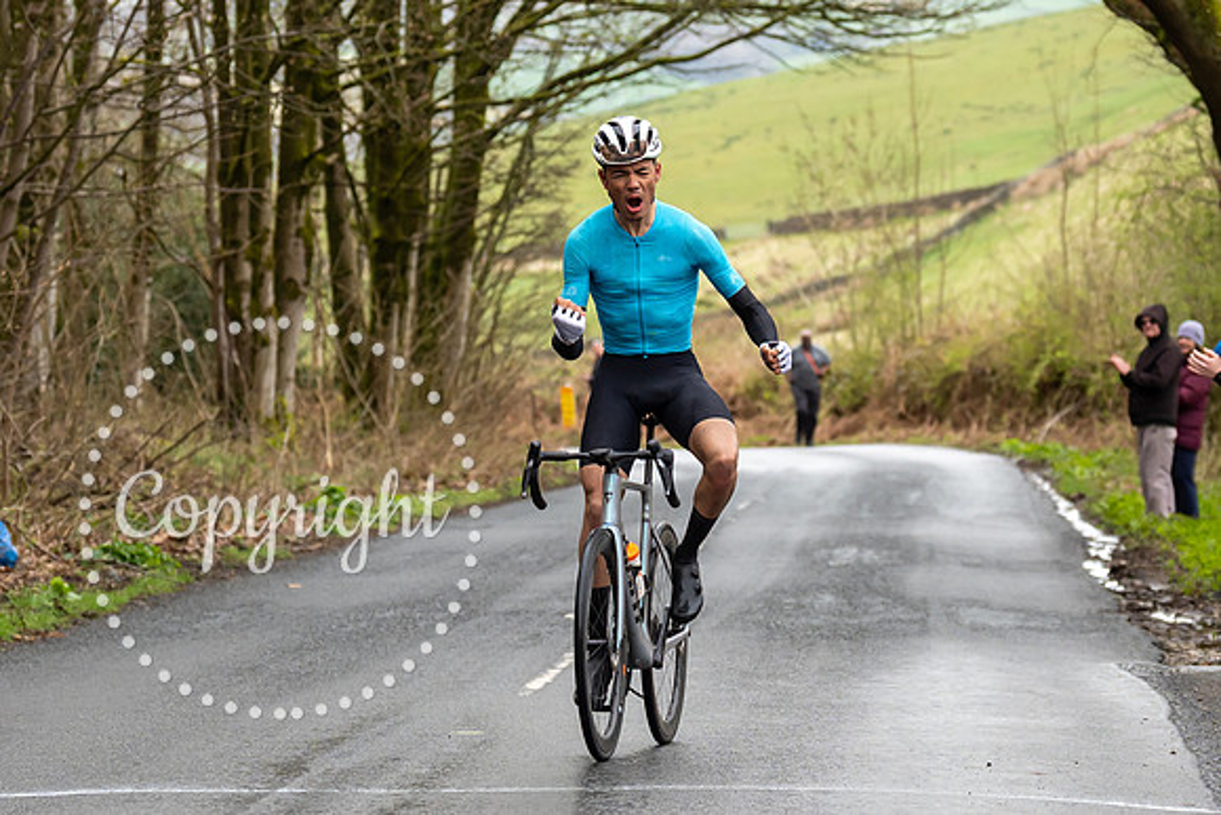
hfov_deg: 10.9
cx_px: 791
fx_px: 6379
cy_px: 319
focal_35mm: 188
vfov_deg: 7.3
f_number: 3.5
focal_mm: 80
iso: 640
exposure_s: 1/1000
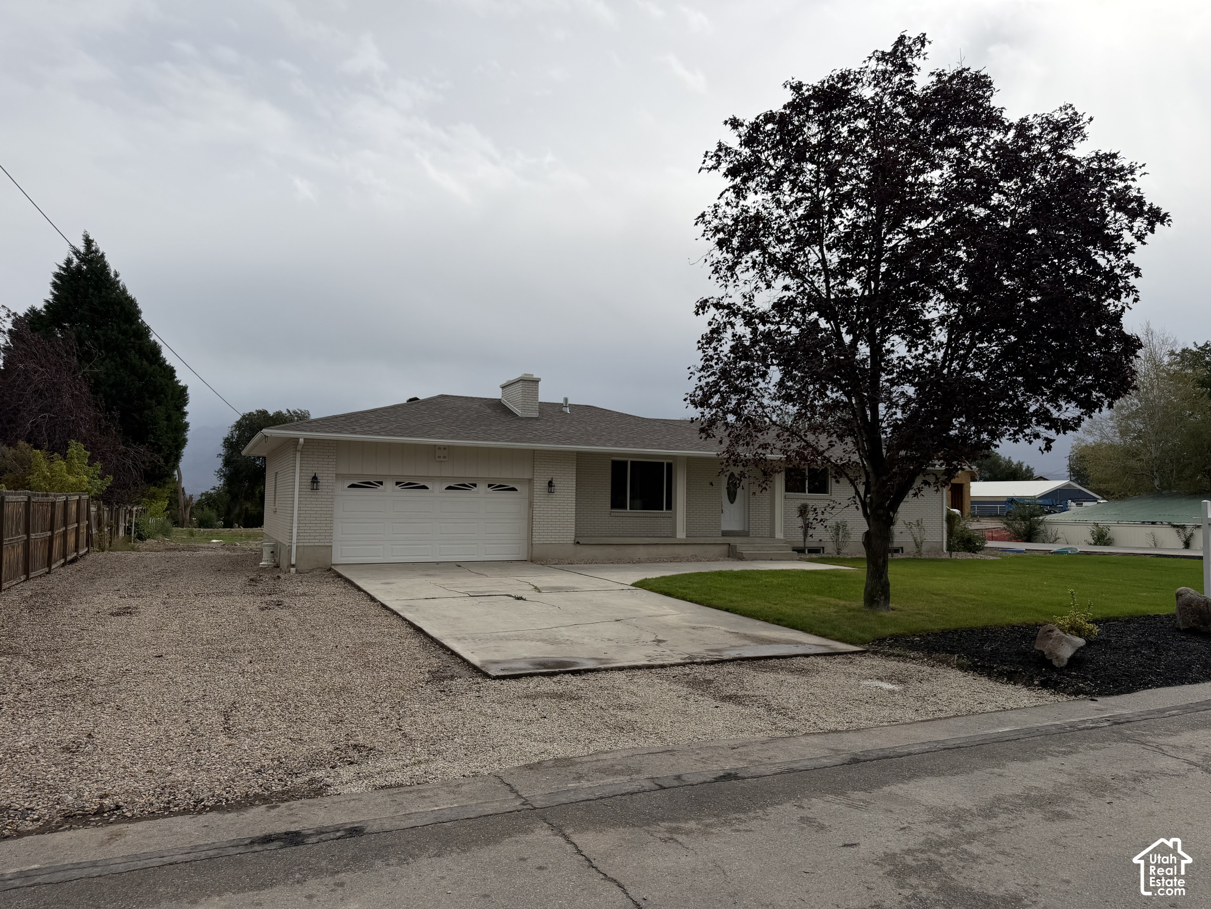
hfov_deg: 71.6
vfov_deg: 56.8
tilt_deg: +3.6
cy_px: 454
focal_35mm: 24
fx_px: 840
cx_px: 606
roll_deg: -0.8
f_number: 1.78
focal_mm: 6.76
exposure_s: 1/8130
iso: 80
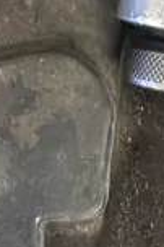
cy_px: -367
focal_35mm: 168
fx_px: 1151
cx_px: 55
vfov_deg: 10.4
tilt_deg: -73.8
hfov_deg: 8.1
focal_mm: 6.86
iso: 400
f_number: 1.78
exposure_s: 1/50
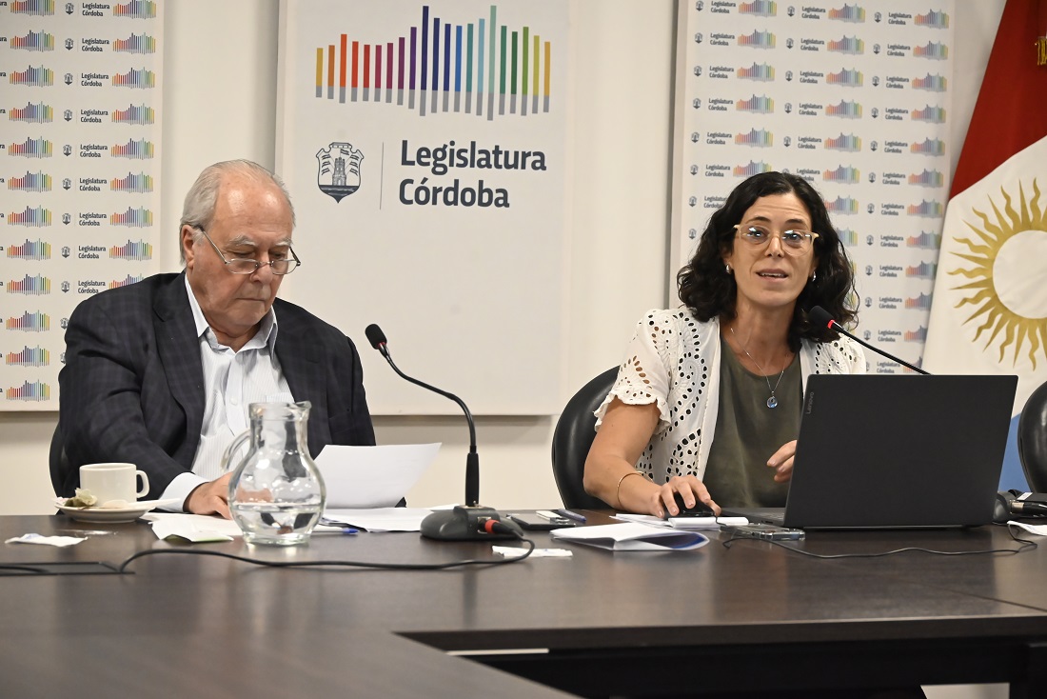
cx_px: 524
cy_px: 350
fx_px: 3636
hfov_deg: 16.4
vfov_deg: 11.0
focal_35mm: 125
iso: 8000
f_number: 8
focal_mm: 125
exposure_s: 1/250
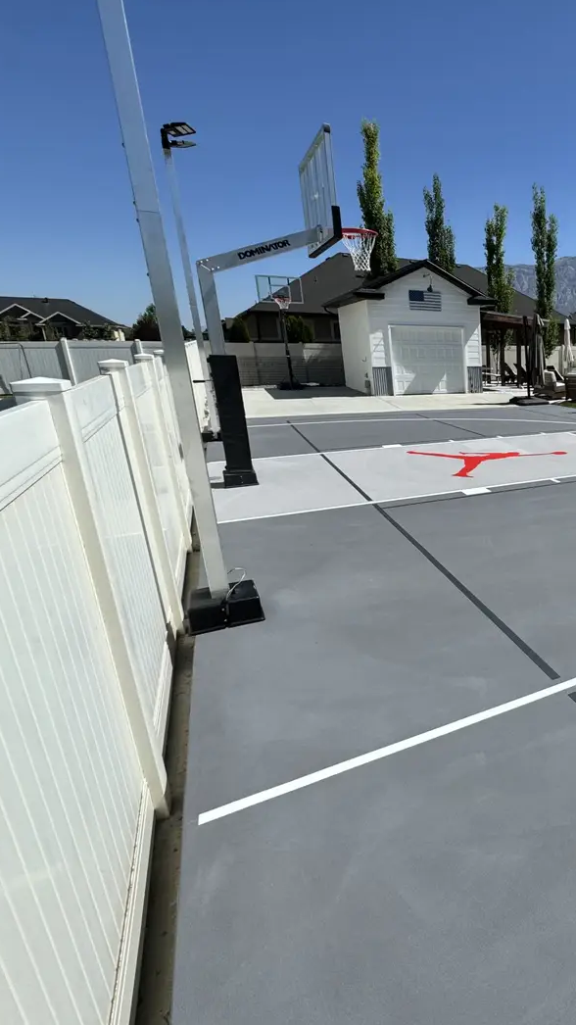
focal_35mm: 21
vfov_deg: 83.8
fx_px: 570
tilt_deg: -15.8
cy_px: 519
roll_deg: -0.2
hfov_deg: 44.9
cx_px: 584
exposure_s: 1/3390
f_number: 2.2
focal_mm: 2.22
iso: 50
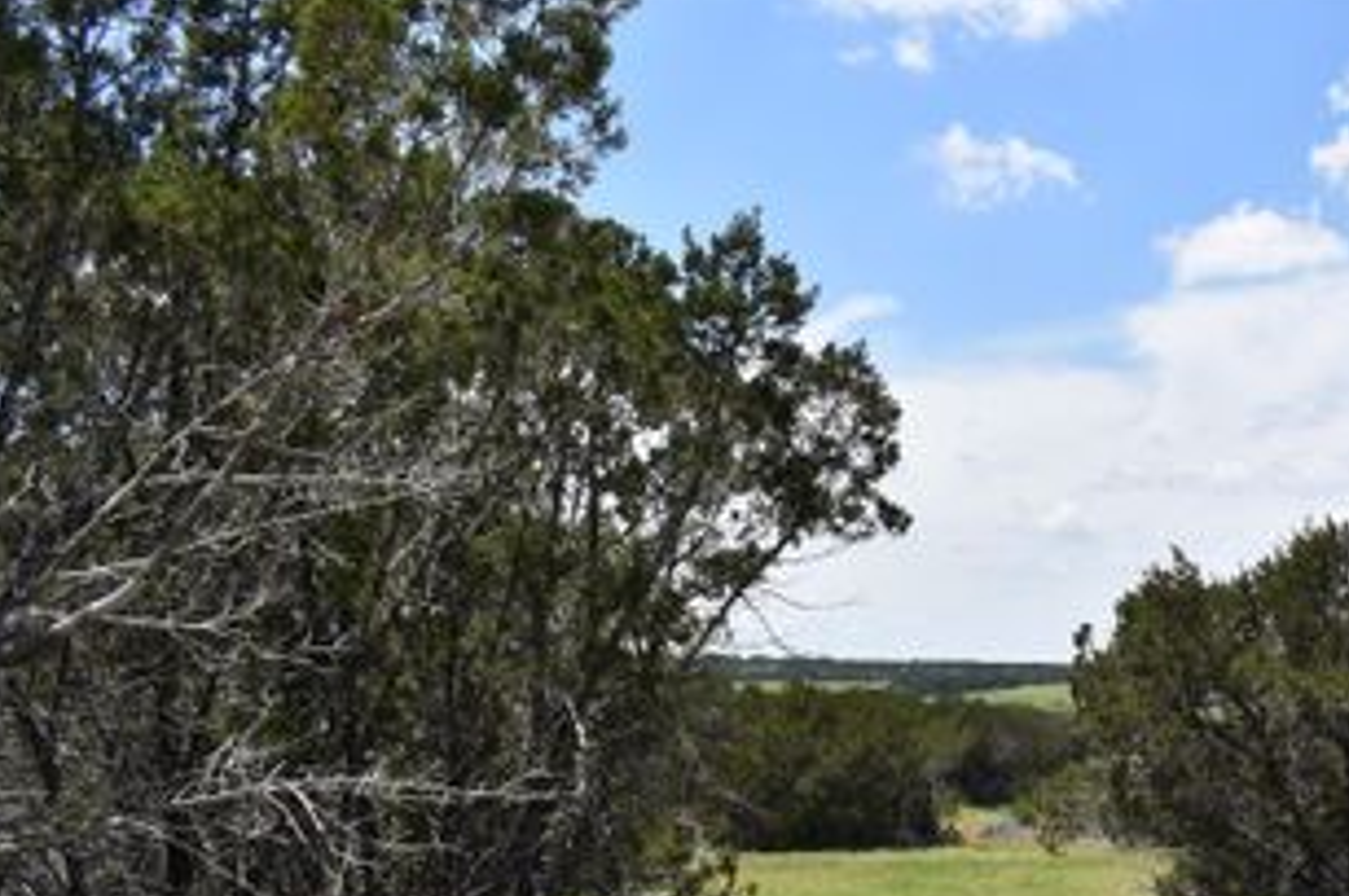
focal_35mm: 44
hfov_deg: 43.2
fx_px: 1647
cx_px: 1006
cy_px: 701
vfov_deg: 29.8
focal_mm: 18
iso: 100
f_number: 10
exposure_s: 1/200
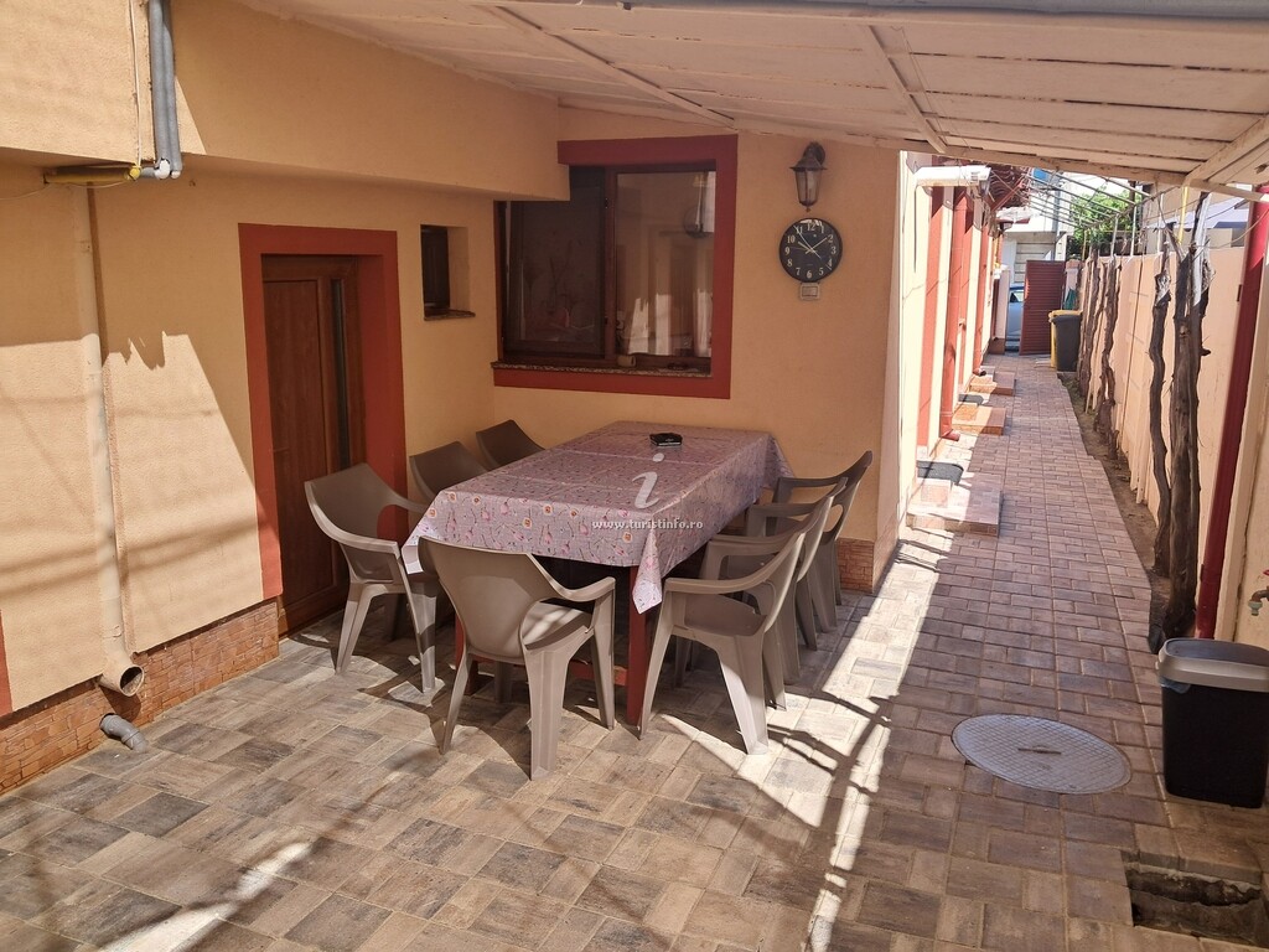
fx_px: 990
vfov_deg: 51.4
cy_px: 476
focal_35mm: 27
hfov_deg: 65.3
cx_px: 634
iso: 50
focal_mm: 4
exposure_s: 1/266
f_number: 1.8
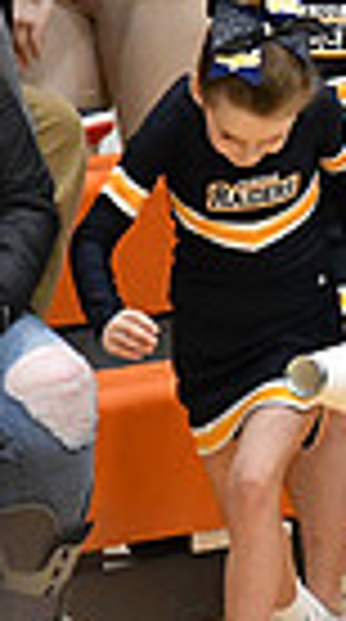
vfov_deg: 2.0
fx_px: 17888
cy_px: 97
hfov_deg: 1.1
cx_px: 1263
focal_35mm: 1090
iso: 5000
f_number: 2.8
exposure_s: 1/800
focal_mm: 165
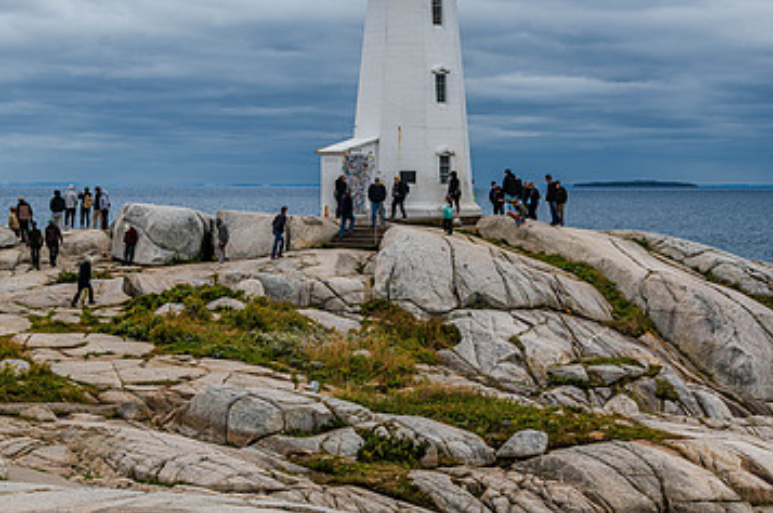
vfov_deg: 14.2
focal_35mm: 96
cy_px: 258
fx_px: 2059
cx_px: 421
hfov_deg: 21.3
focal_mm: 58
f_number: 8
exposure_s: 1/200
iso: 64
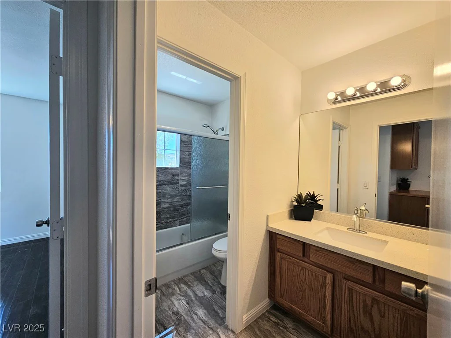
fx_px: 169
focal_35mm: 13
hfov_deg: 106.2
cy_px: 169
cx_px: 226
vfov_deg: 89.9
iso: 50
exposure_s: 1/120
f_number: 2.2
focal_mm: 2.2
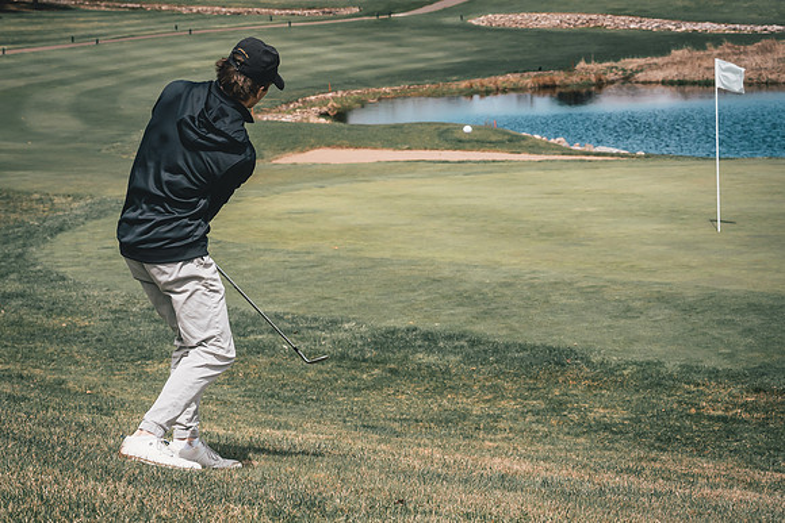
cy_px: 224
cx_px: 239
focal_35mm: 85
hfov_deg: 23.9
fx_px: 1844
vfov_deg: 16.2
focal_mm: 60
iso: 640
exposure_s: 1/2500
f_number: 6.3
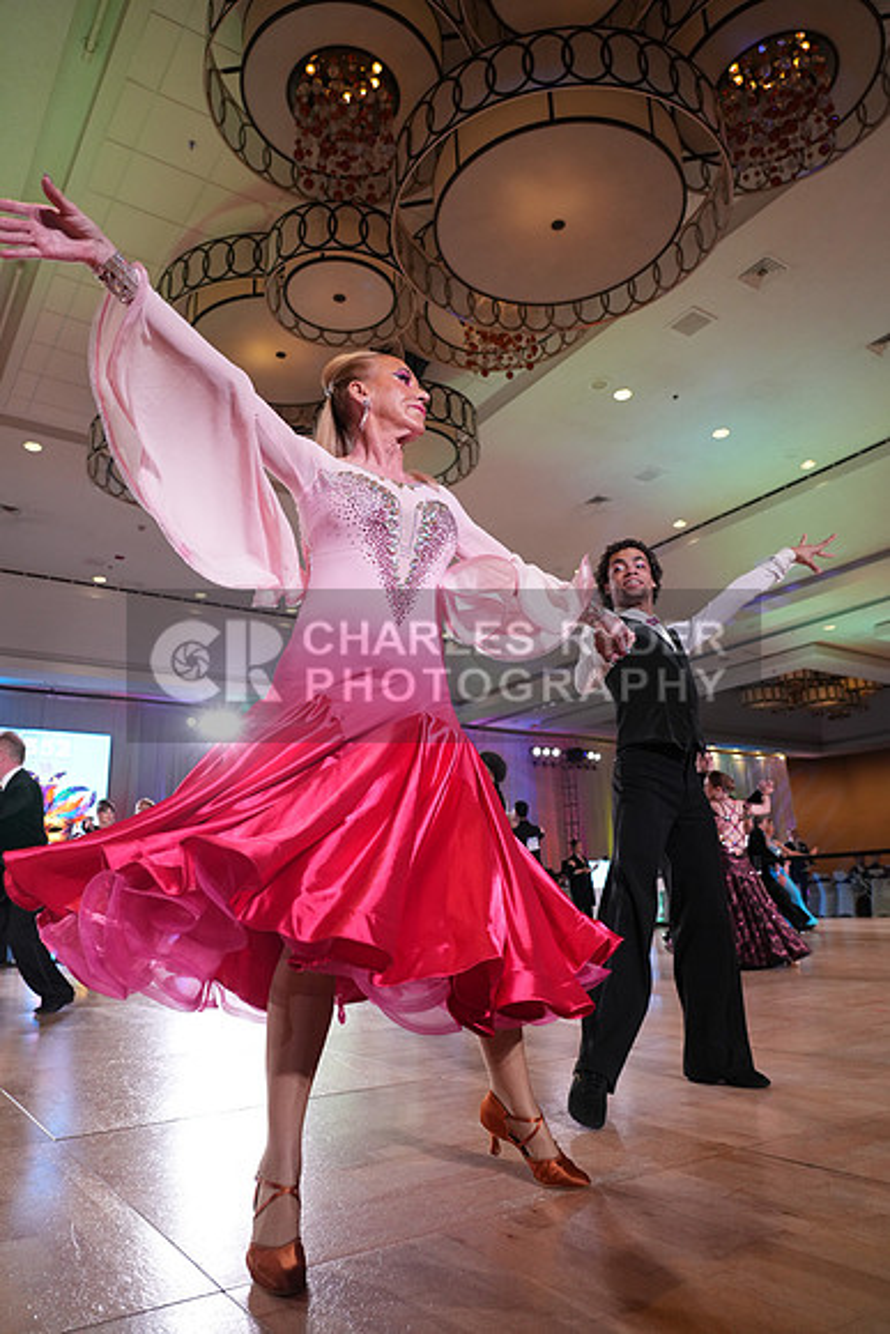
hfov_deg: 53.2
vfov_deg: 73.7
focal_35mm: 24
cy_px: 667
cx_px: 445
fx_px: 889
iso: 2500
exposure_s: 1/500
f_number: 4
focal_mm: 24
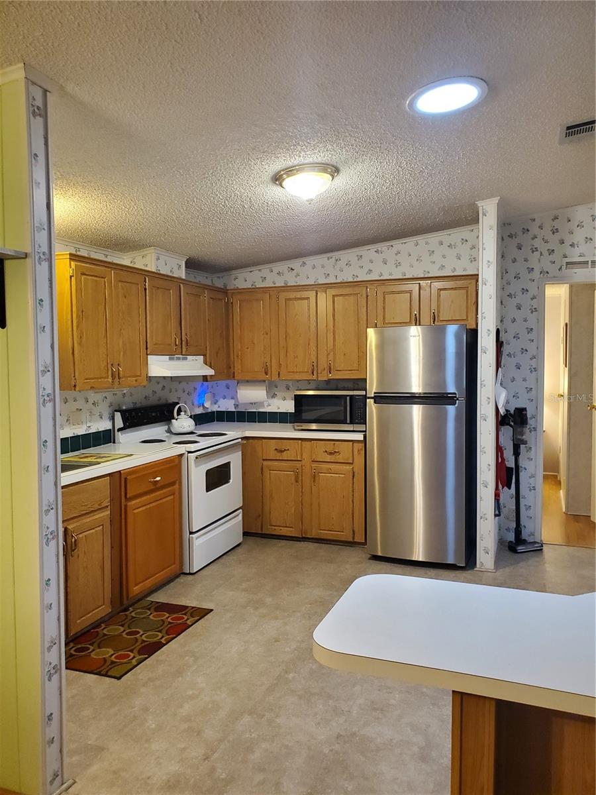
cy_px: 398
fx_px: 597
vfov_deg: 67.3
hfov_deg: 53.1
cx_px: 298
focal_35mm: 26
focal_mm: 4.3
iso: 400
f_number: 2.4
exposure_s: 1/40
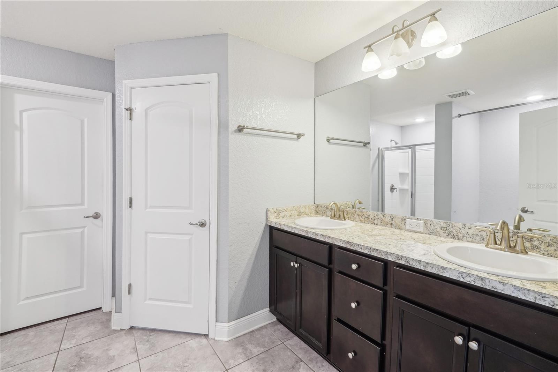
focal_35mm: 15
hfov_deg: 100.4
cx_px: 279
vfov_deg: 77.3
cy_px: 186
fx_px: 232
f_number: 8
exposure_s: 1/10
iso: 400
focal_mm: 10
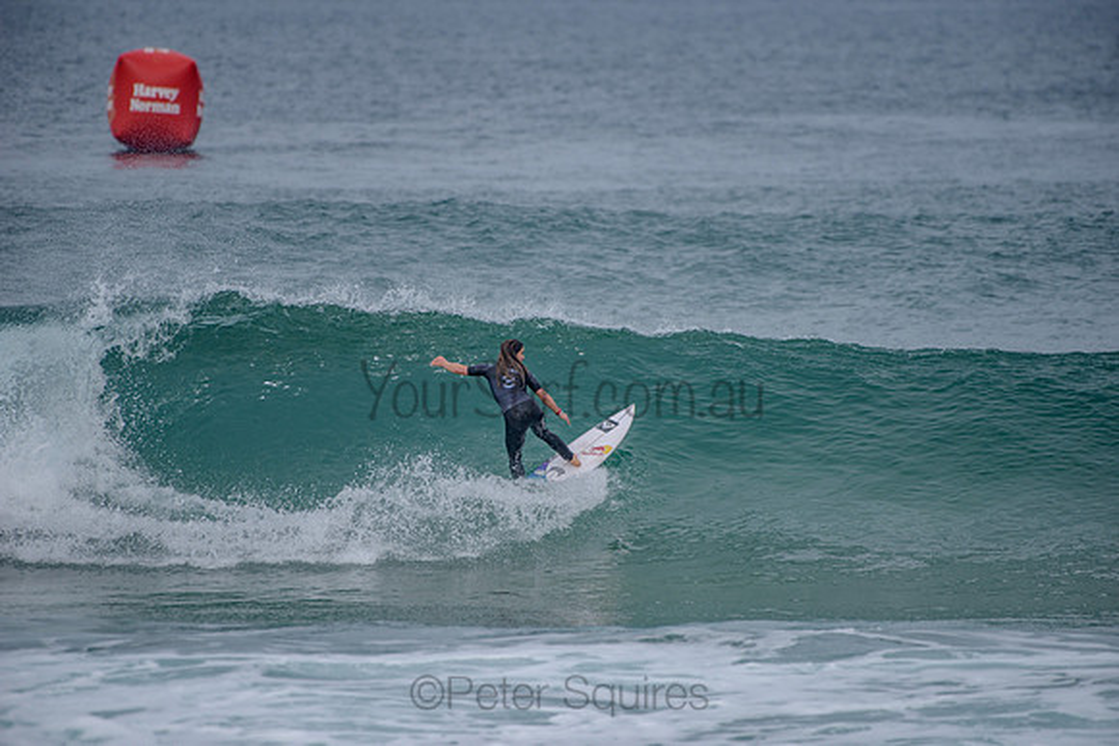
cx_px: 560
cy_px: 373
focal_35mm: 500
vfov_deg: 2.8
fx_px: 15545
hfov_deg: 4.1
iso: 220
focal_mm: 500
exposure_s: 1/2000
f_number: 5.6
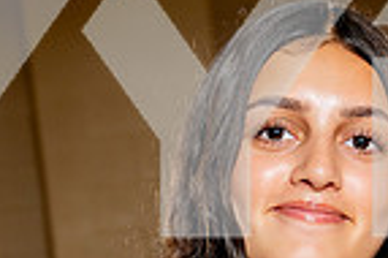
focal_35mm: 268
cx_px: 319
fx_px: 2885
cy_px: 421
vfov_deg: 5.1
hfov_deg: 7.7
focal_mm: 59
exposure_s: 1/250
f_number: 5.6
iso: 160
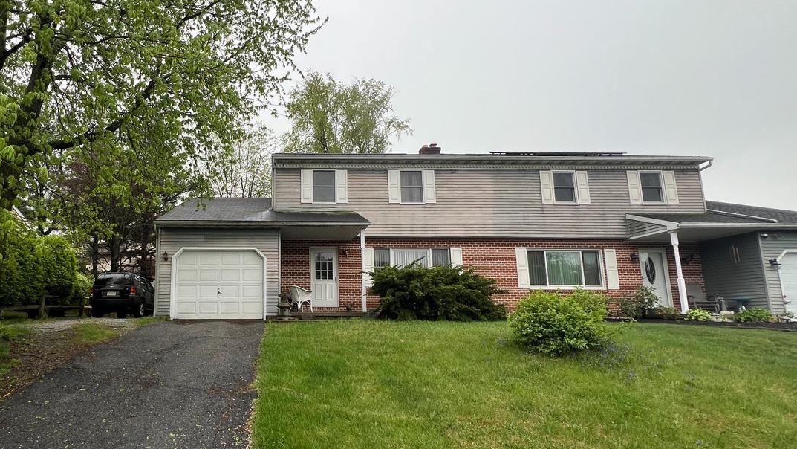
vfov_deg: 58.2
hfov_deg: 86.5
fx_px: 402
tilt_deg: +7.0
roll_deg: -0.4
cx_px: 267
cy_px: 253
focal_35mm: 19
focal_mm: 1.57
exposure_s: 1/351
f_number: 1.8
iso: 32
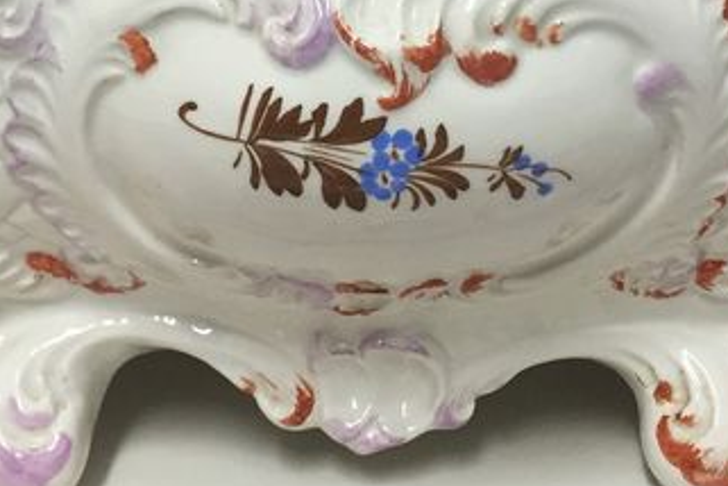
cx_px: 333
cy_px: 5
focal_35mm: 94
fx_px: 1901
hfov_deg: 21.7
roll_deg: -1.1
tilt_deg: -12.5
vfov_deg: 14.3
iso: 64
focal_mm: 4.15
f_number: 2.2
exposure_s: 1/33
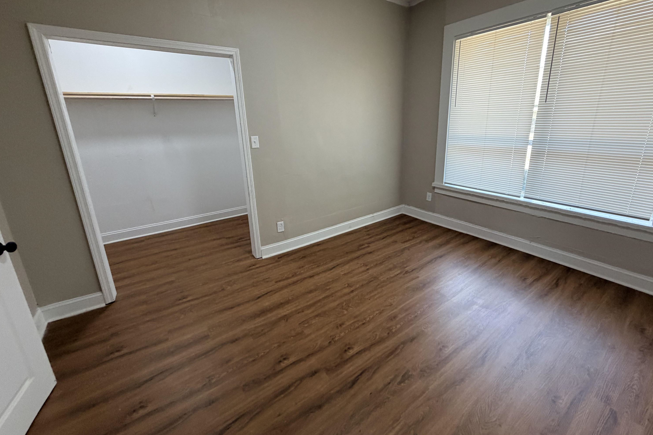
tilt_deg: -14.3
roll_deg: +2.4
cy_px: 188
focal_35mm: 15
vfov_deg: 76.9
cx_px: 334
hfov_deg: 100.4
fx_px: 272
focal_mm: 2.22
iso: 250
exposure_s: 1/120
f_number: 2.2
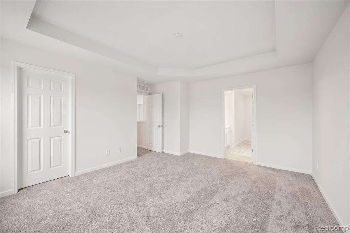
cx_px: 175
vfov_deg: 81.2
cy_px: 116
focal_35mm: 14
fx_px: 136
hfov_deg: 104.3
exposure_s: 1
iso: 100
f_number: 9
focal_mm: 14
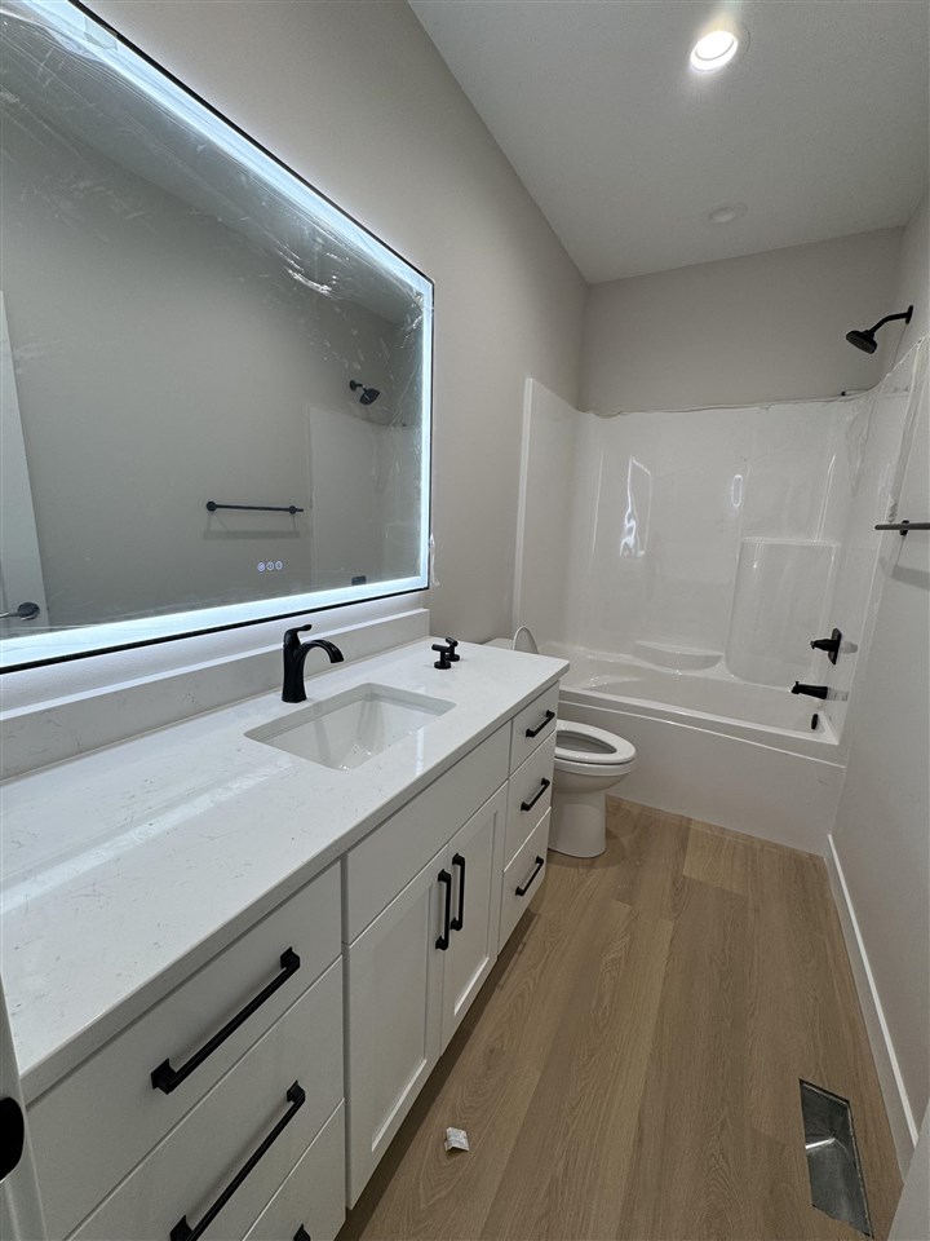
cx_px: 465
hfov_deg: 85.7
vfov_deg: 102.1
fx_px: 502
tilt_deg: -11.7
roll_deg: -1.7
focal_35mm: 14
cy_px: 620
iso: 100
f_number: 2.2
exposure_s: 1/120
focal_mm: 2.22
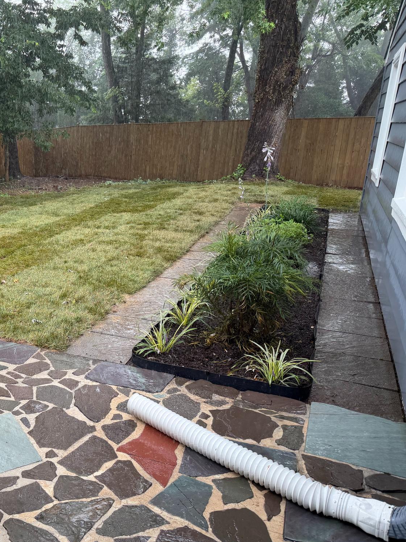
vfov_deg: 55.3
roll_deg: -0.4
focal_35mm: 33
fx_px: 516
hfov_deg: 39.6
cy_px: 279
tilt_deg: -15.9
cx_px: 34
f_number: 1.78
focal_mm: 6.76
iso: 64
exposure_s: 1/121
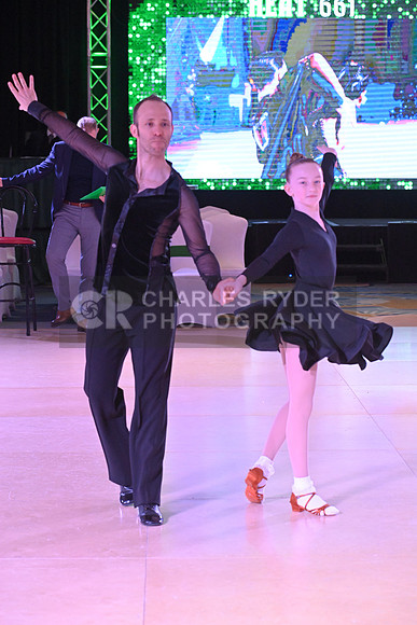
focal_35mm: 105
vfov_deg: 19.5
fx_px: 1823
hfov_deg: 13.0
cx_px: 208
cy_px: 312
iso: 5000
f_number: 6.3
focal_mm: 105
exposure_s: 1/400
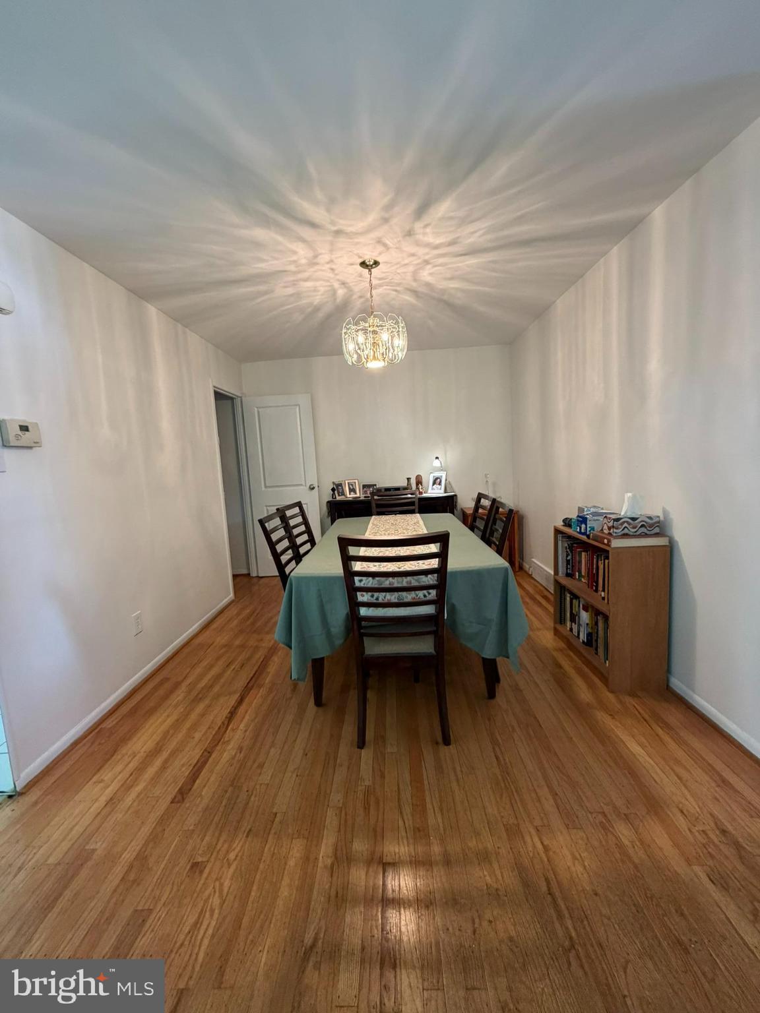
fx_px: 410
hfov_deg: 85.7
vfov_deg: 102.1
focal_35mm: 14
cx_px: 380
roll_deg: +2.9
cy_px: 506
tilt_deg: -5.7
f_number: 2.2
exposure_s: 1/60
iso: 320
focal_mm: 2.22
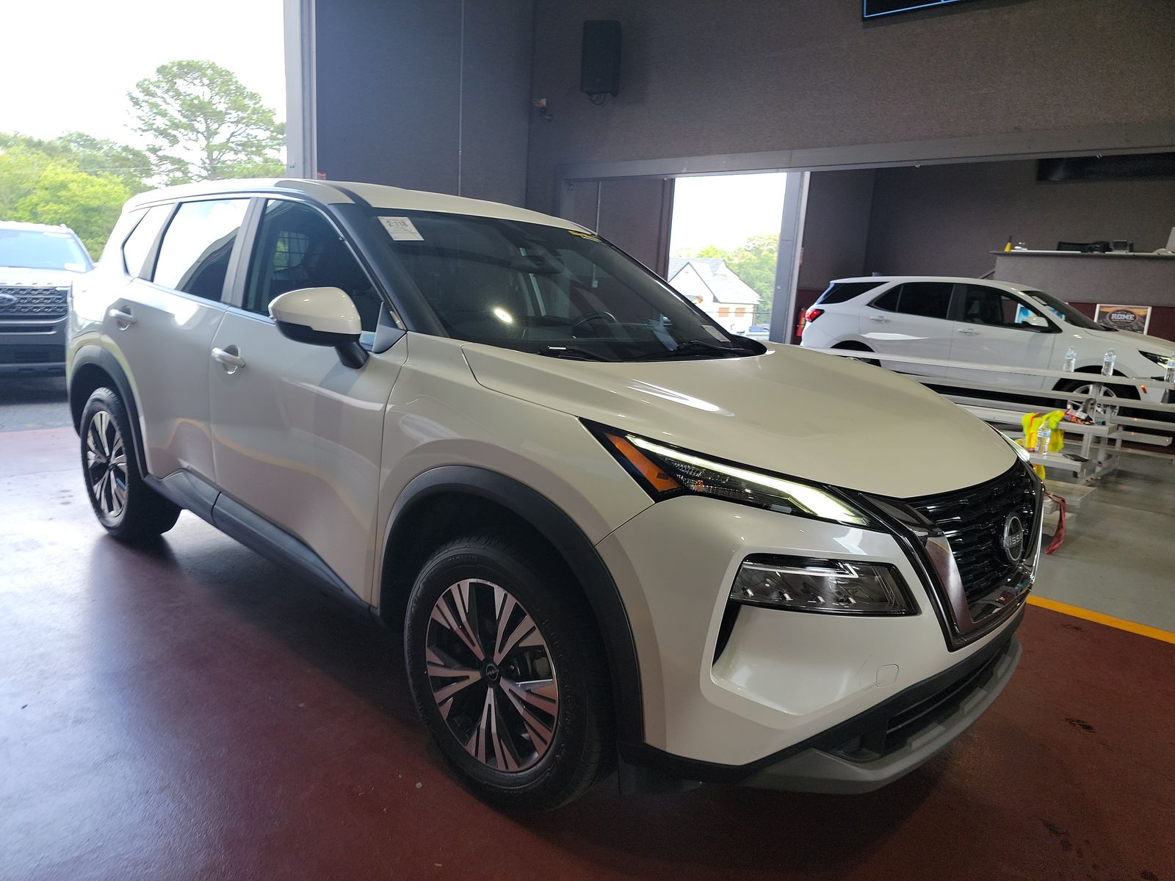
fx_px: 815
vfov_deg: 56.8
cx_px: 588
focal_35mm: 24
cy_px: 440
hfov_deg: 71.6
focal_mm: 6.7
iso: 52
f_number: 1.8
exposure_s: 1/59
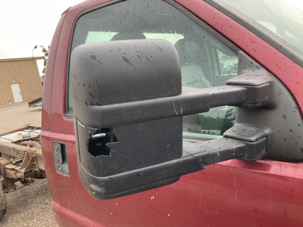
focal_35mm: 29
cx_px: 152
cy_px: 114
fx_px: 254
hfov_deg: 61.7
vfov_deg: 48.2
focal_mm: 3
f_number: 1.8
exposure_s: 1/122
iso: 25
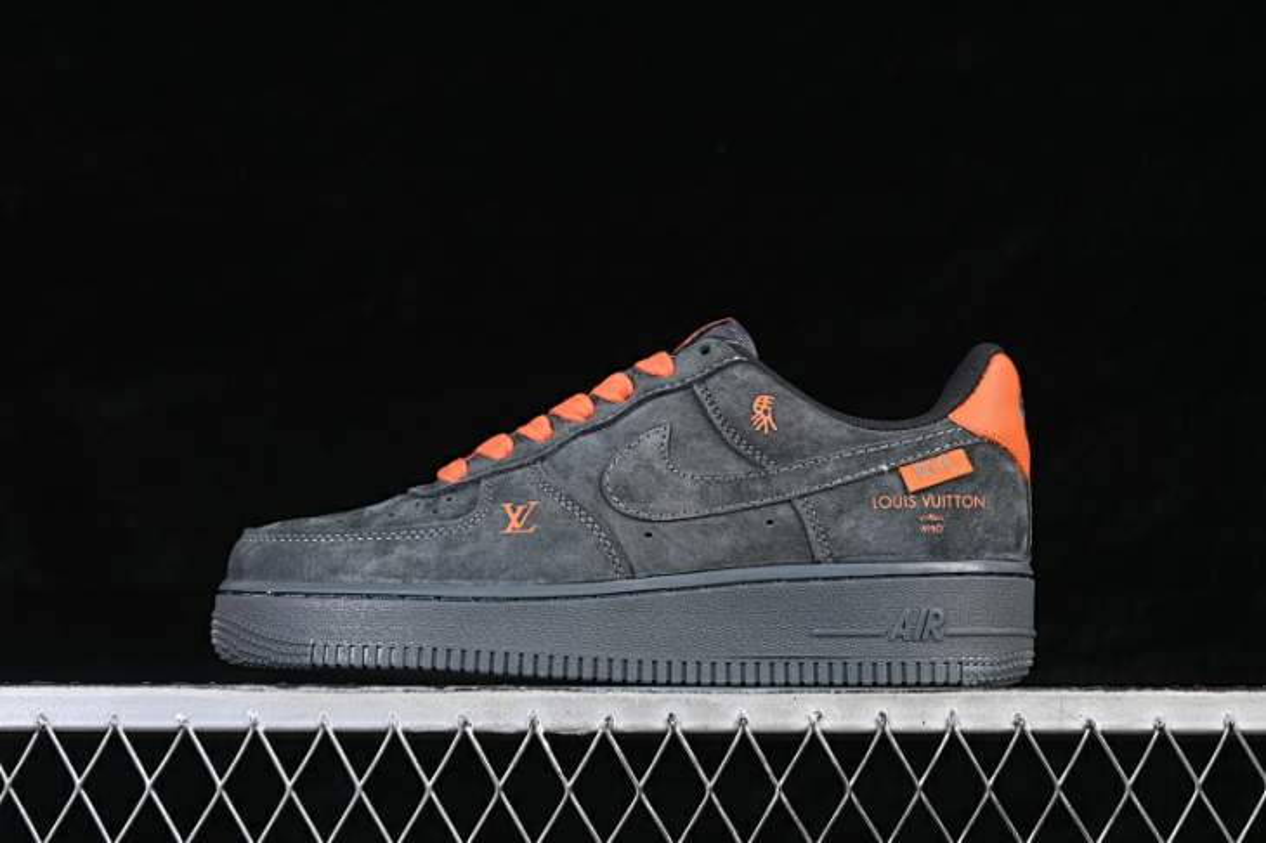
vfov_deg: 18.2
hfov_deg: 27.0
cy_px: 422
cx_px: 633
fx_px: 2636
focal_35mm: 75
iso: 160
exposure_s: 1/60
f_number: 6.3
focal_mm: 50
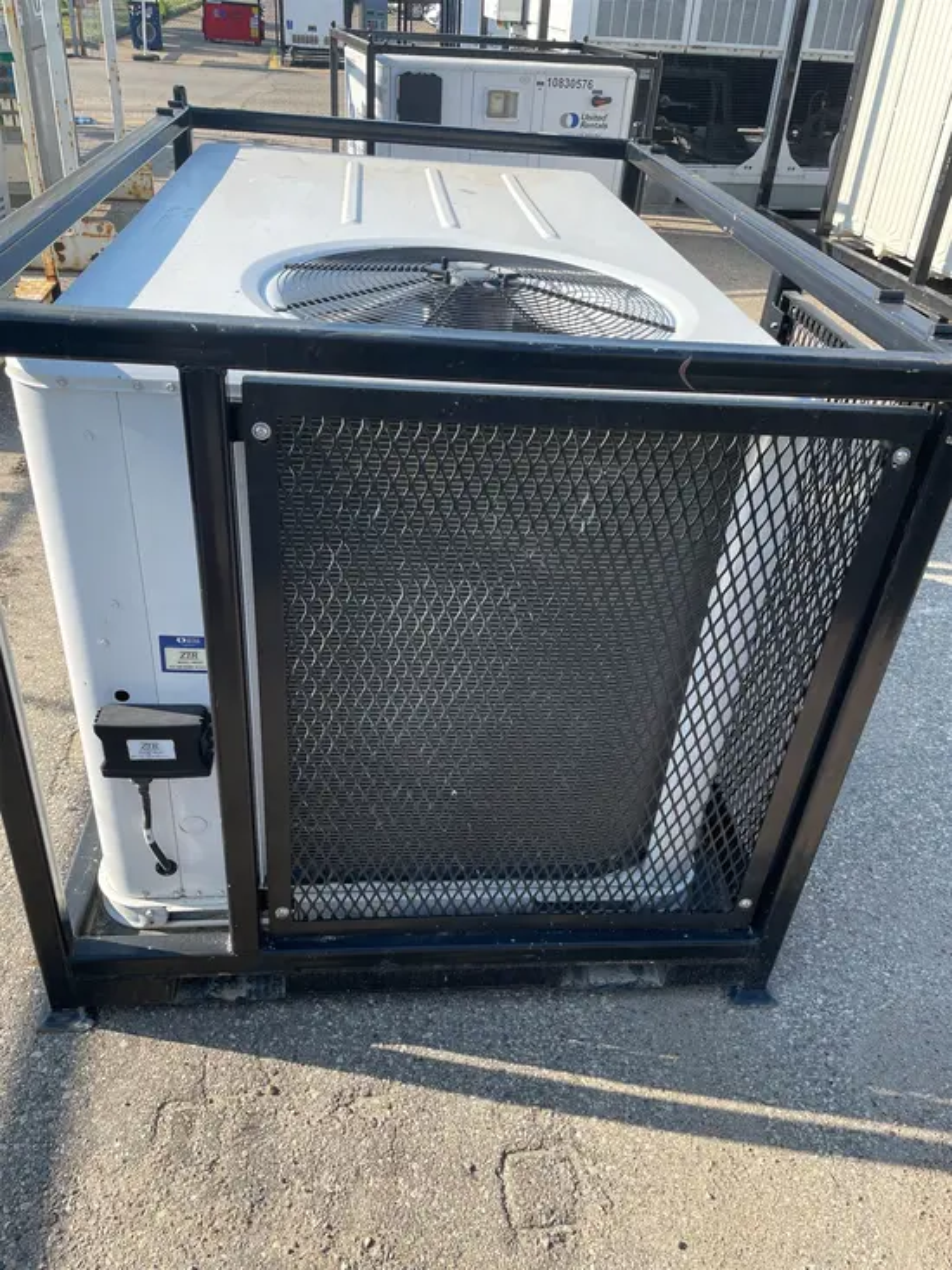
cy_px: 635
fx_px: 953
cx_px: 476
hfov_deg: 53.1
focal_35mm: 26
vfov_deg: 67.3
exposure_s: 1/955
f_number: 1.6
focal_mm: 4.2
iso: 32
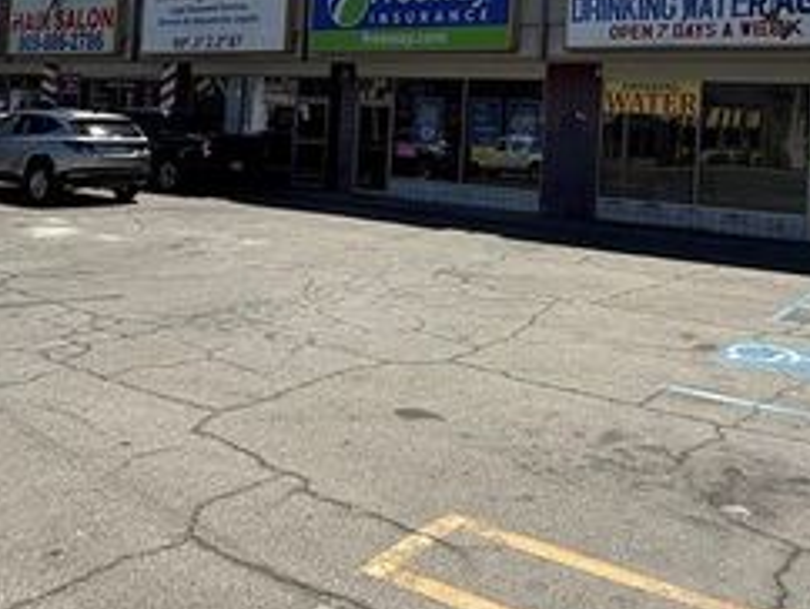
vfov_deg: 37.1
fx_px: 867
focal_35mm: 37
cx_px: 505
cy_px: 104
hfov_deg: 49.6
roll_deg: -3.7
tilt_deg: +1.6
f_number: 2.2
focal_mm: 2.22
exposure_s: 1/1961
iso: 50
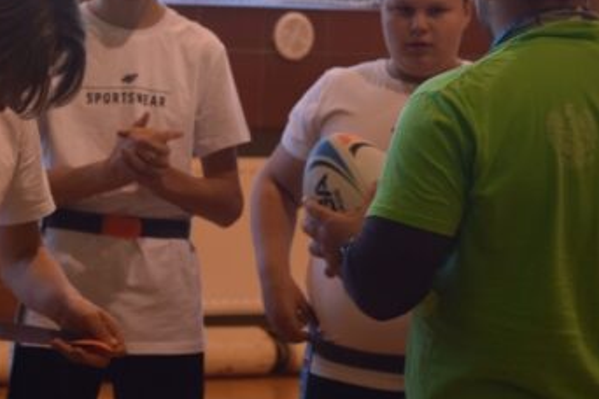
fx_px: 3694
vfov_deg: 6.2
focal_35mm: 222
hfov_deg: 9.3
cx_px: 236
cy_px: 37
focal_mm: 66
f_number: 5.6
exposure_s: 1/125
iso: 400
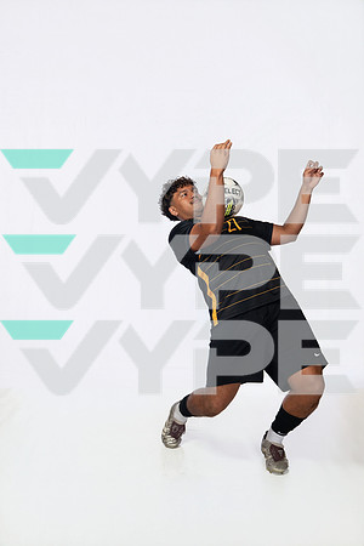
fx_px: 622
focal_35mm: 41
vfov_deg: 47.4
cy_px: 273
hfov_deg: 32.6
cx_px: 182
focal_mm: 41
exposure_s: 1/250
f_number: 6.3
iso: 640
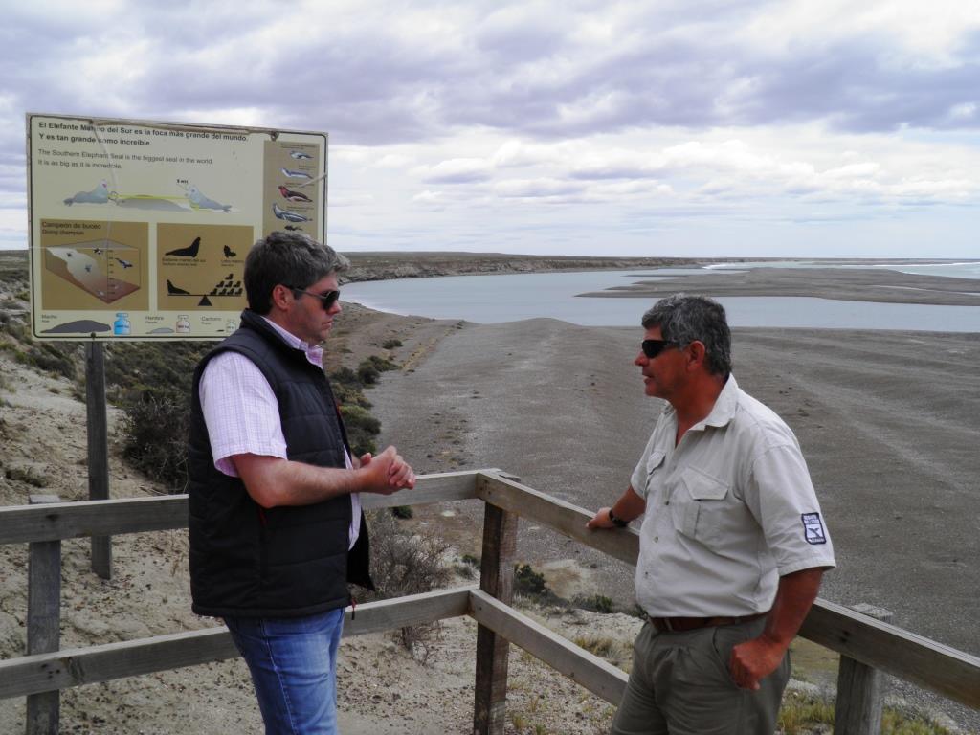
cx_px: 490
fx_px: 849
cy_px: 368
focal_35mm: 30
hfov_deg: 60.0
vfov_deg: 46.8
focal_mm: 5.5
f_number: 5.9
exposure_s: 1/320
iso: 50
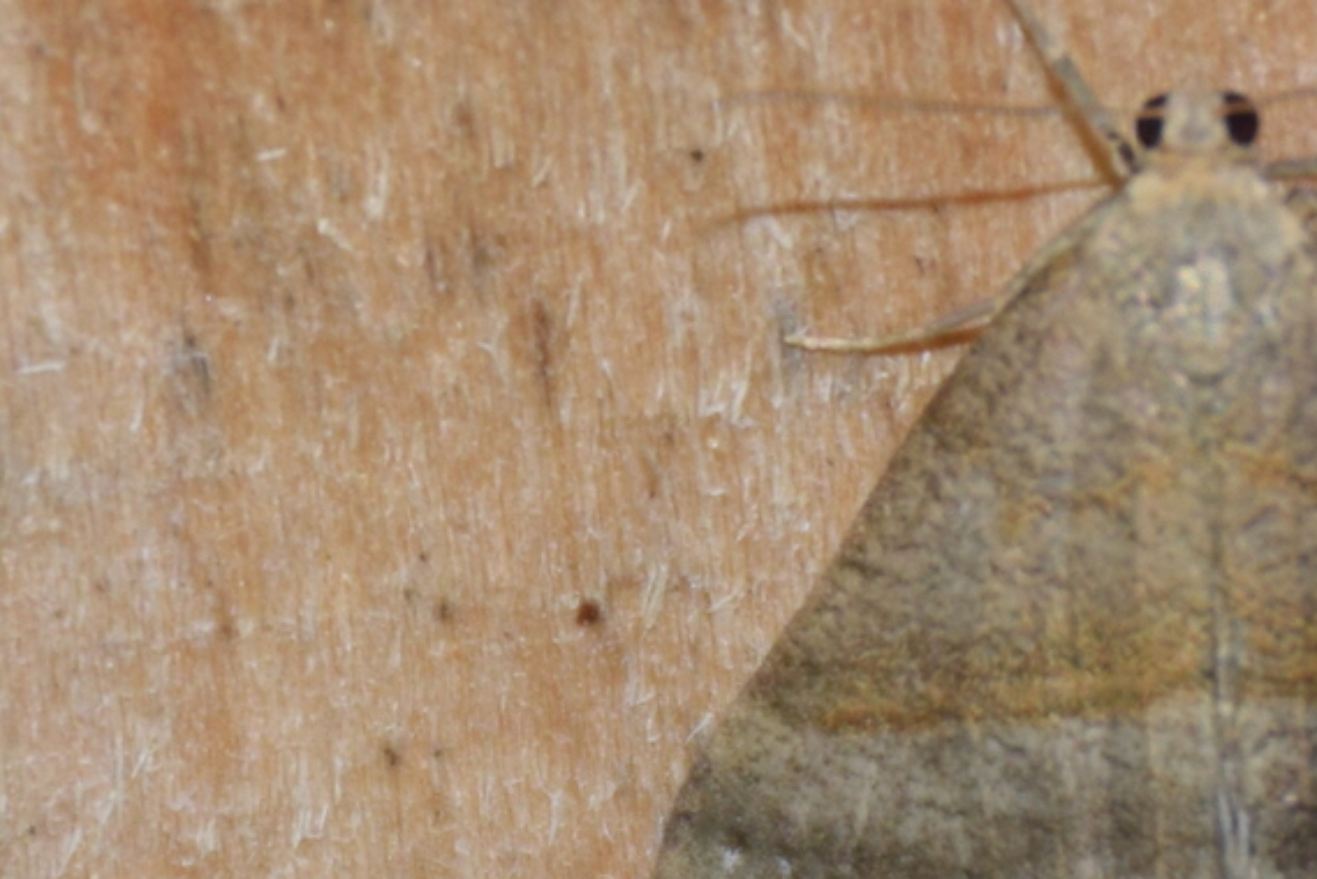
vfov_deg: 3.9
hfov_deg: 5.8
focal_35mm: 354
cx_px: 1007
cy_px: 551
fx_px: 12956
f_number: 7.1
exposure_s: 1/60
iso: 320
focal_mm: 140
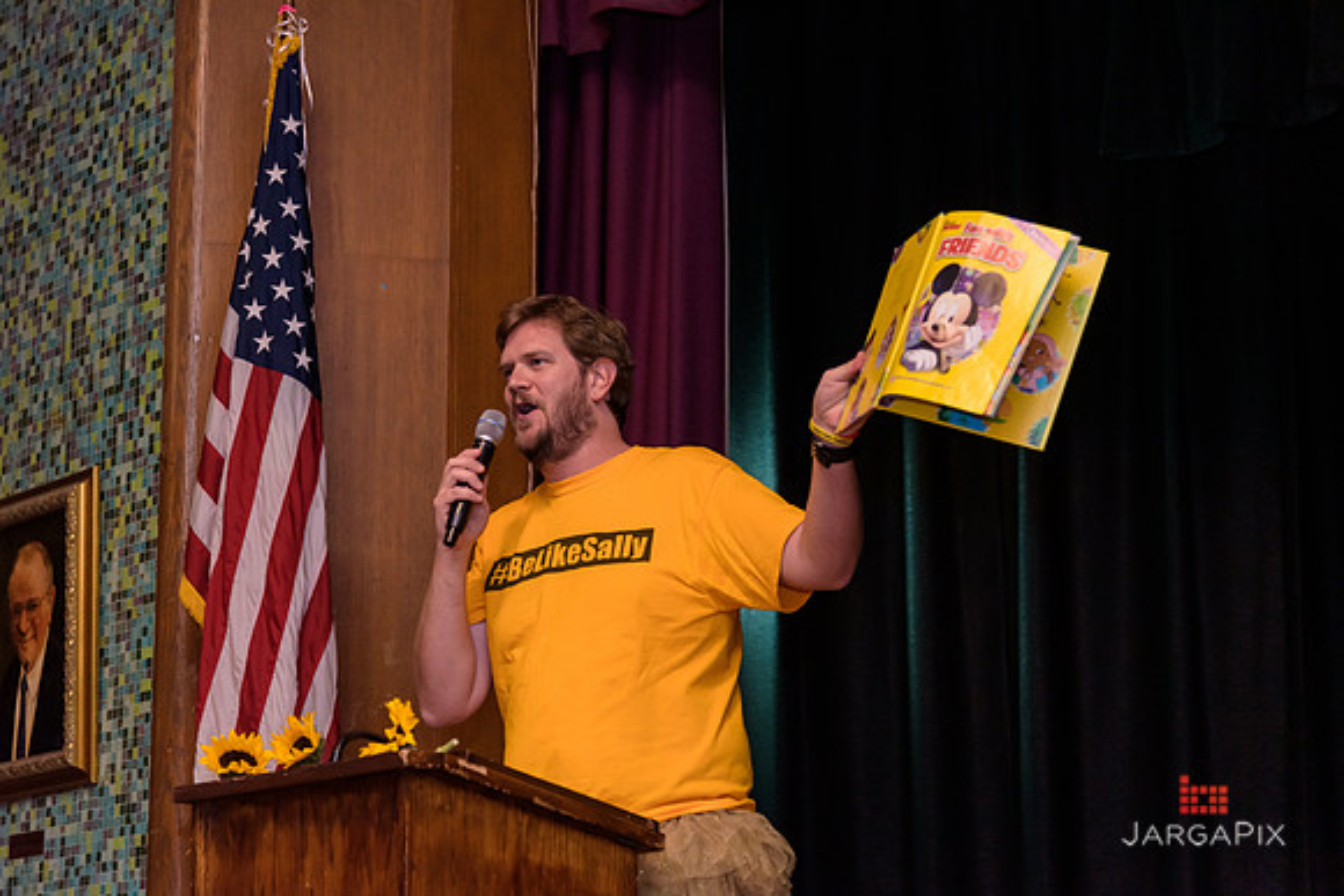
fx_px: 3211
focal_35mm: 86
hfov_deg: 23.6
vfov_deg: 15.9
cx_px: 672
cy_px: 448
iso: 2000
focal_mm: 86
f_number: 4
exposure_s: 1/125
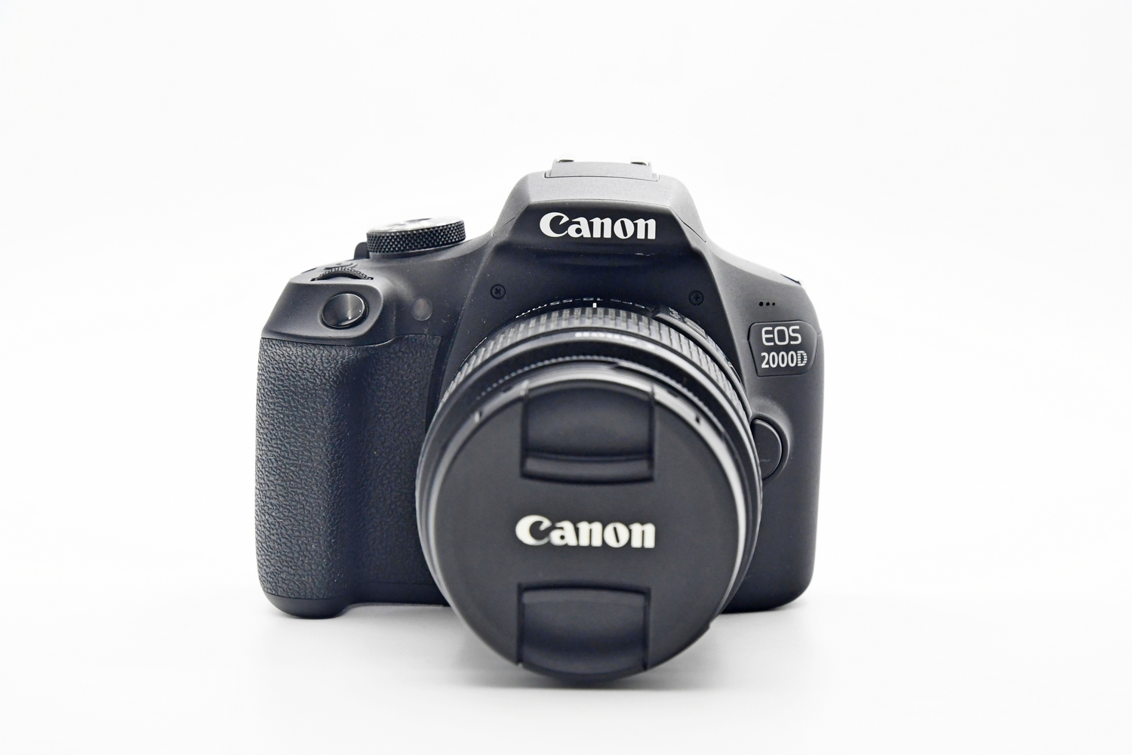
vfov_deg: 16.3
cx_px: 566
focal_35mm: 84
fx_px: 2641
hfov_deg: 24.2
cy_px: 378
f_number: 8
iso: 1600
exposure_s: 1/160
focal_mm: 56
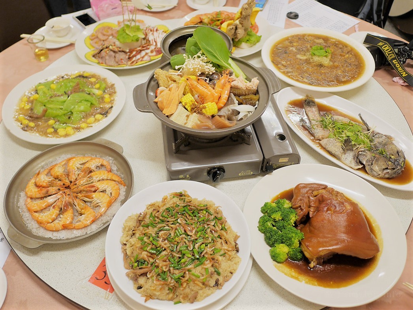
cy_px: 155
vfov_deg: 46.8
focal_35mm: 30
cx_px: 206
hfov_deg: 60.0
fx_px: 358
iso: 250
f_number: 1.7
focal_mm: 15
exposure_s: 1/60
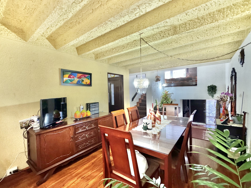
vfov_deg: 78.1
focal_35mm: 16
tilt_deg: -1.1
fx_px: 116
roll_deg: +1.6
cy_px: 96
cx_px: 118
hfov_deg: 94.4
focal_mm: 2.22
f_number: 2.2
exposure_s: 1/60
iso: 800
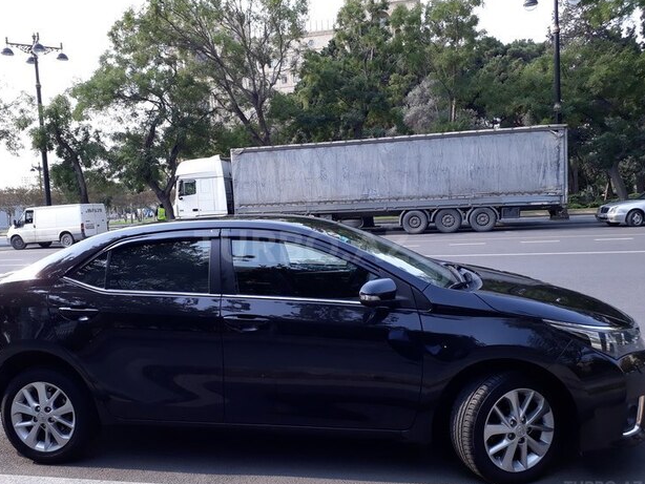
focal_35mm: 29
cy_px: 246
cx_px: 301
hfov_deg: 61.6
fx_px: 541
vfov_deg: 48.3
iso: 40
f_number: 1.9
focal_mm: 3.6
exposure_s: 1/425
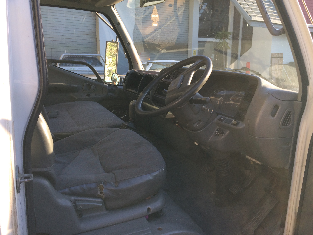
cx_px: 156
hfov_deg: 61.7
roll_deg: +2.7
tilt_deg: -11.7
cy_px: 118
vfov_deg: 48.2
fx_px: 262
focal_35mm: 29
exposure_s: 1/199
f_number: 2.2
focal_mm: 4.15
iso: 32
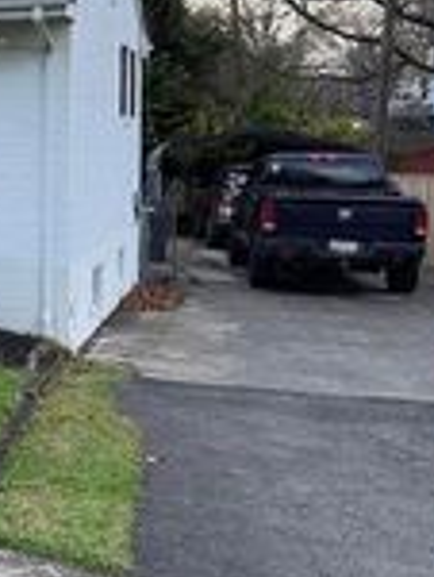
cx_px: -453
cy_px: 179
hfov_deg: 14.9
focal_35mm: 80
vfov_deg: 24.2
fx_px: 1334
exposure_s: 1/121
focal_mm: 6.76
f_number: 1.78
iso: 125
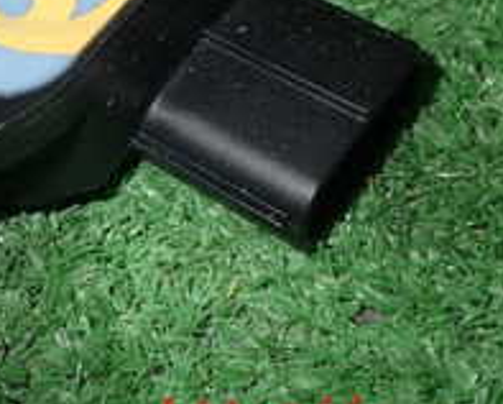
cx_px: -26
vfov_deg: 15.4
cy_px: -120
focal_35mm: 95
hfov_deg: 19.4
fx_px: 1416
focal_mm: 5.79
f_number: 7.1
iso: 200
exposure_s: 1/30
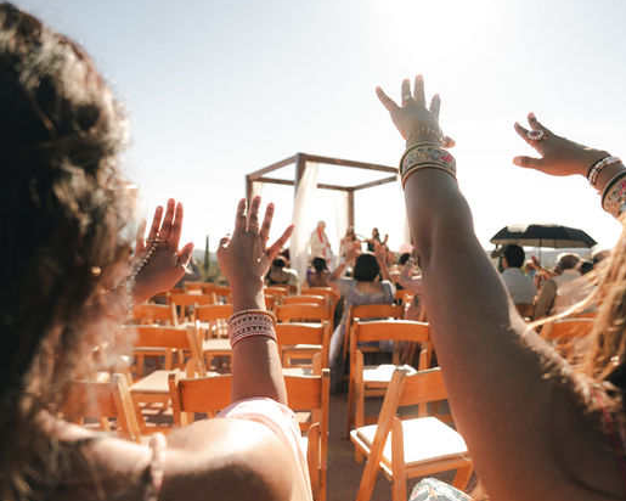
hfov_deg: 61.6
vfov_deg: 51.5
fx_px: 519
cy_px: 254
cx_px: 379
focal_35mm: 28
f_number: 4
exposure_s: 1/3200
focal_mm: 24
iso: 400
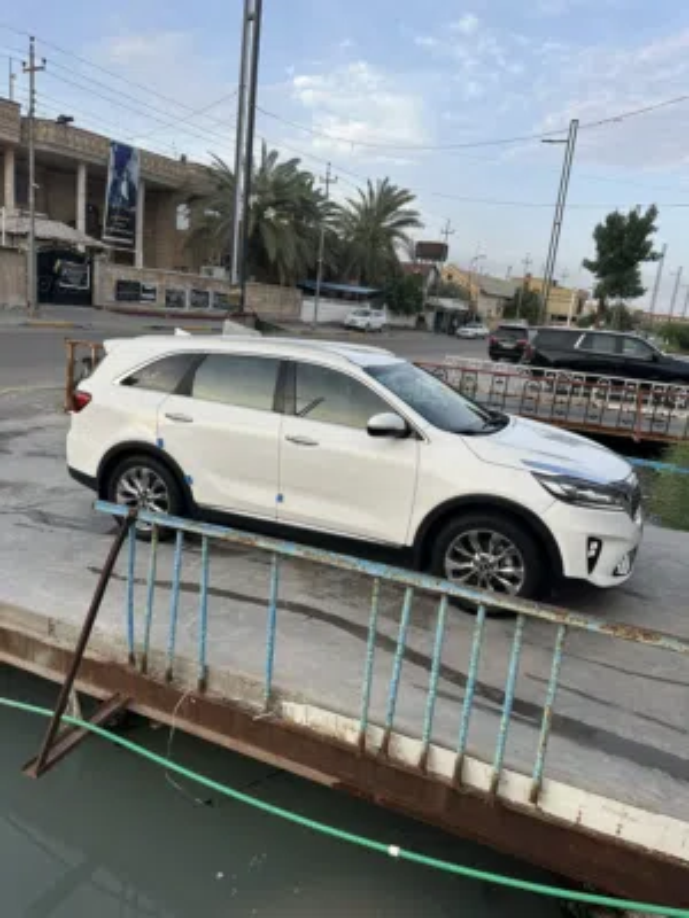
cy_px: 459
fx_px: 637
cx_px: 344
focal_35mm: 24
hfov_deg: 56.8
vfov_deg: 71.6
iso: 80
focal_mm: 6.86
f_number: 1.78
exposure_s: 1/872
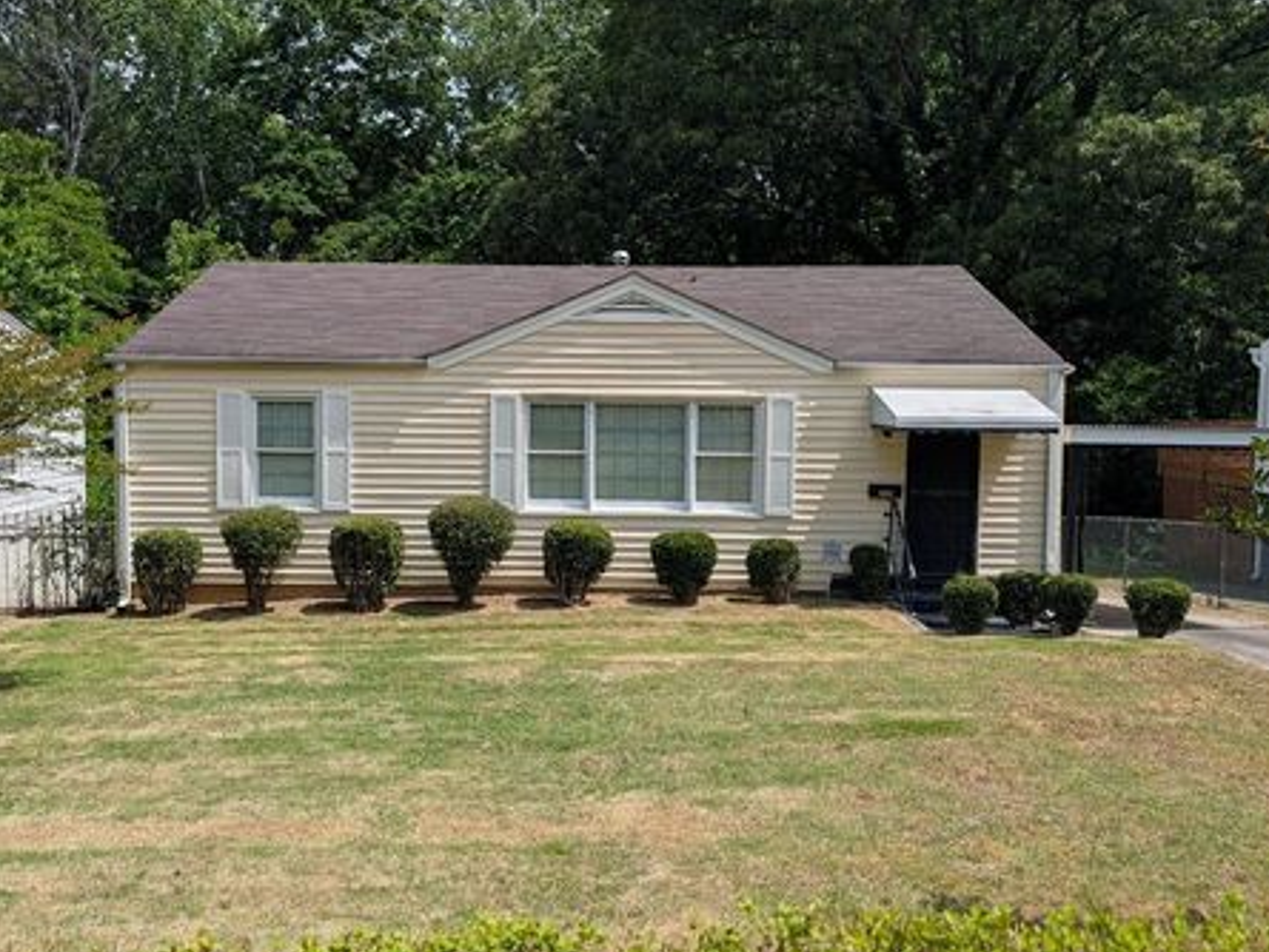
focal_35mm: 27
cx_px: 565
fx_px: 990
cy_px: 436
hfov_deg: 65.1
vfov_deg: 51.3
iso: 19
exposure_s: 1/1488
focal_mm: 6.9
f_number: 1.68
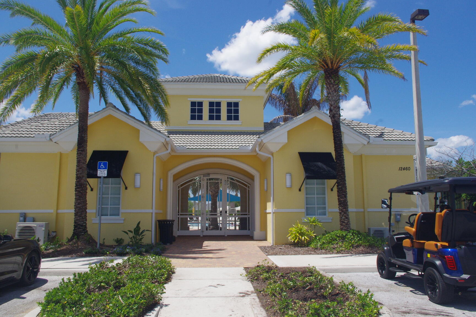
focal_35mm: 27
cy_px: 158
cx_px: 238
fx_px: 357
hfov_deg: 67.4
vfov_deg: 47.9
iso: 400
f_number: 11
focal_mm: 18
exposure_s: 1/400
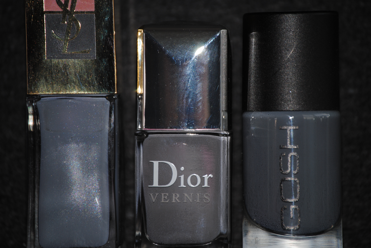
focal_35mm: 248
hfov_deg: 8.3
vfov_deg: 5.6
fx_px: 2554
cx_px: 186
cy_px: 124
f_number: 5.3
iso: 100
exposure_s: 1/125
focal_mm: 165
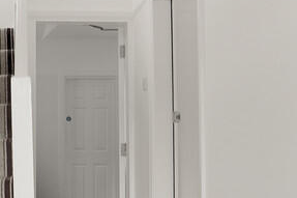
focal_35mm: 50
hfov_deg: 37.2
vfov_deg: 26.6
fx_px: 412
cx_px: 33
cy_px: 148
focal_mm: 14
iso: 64
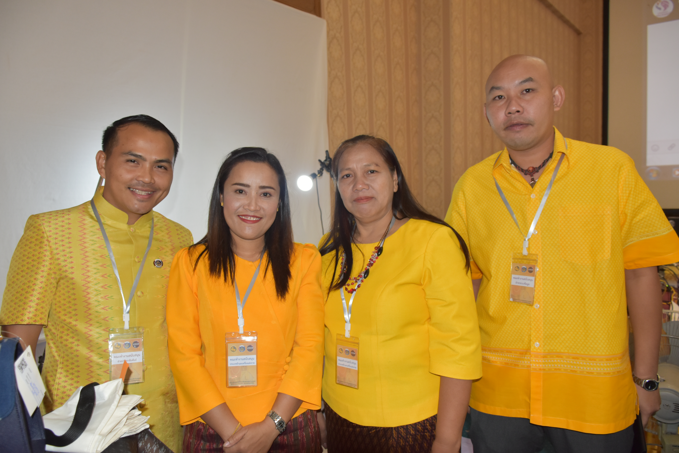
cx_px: 340
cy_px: 226
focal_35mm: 27
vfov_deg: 47.9
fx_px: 509
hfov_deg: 67.4
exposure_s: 1/60
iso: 800
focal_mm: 18
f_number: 4
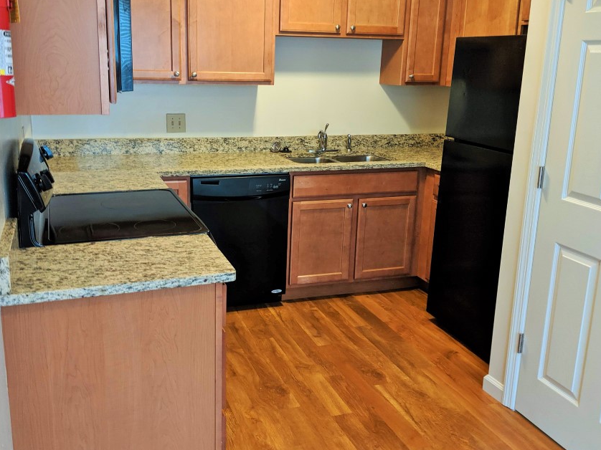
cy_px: 203
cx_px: 270
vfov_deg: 42.9
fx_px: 573
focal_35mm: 33
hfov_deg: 55.3
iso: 229
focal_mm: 4.44
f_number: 1.8
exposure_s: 1/24
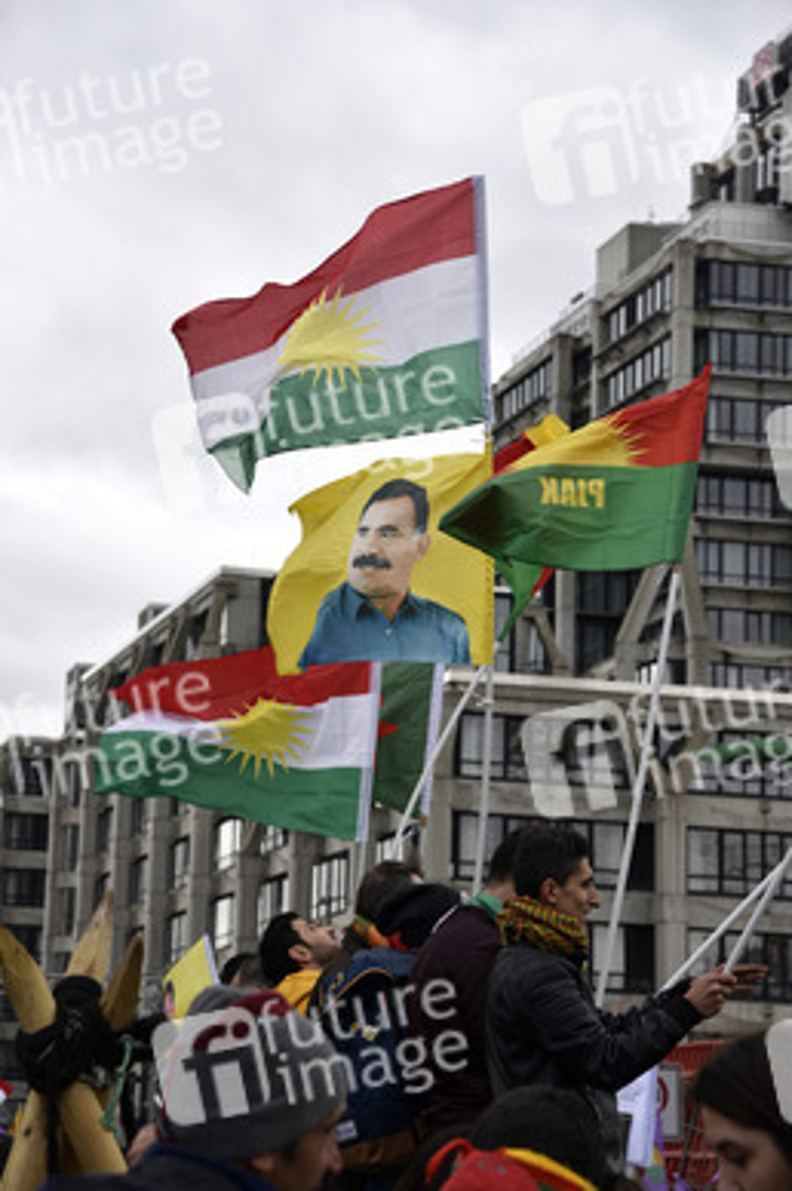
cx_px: 399
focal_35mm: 98
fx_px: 3240
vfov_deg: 20.8
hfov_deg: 13.9
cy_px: 592
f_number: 8
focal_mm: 95
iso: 400
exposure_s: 1/250
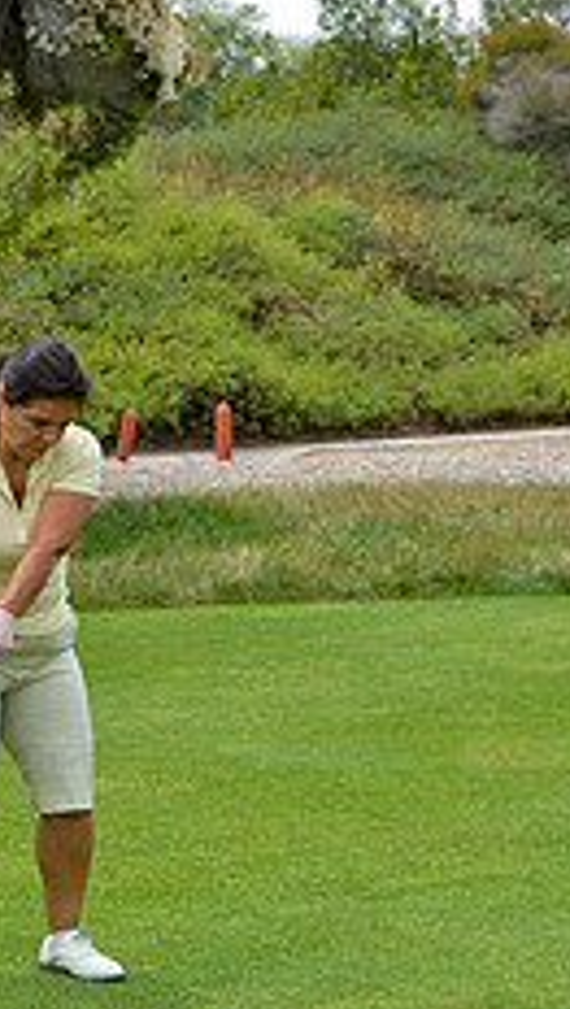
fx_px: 3778
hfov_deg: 8.6
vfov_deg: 15.2
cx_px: 35
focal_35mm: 141
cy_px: 522
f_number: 5.6
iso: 200
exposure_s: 1/500
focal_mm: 36
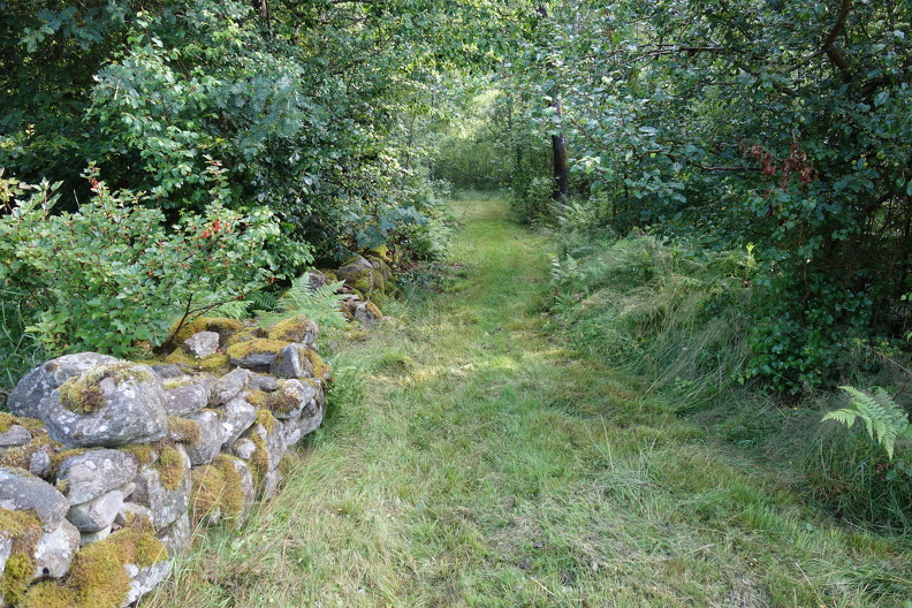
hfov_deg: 65.5
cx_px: 456
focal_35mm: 28
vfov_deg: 46.4
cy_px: 304
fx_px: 709
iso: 125
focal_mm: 10.4
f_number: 2.8
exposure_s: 1/100
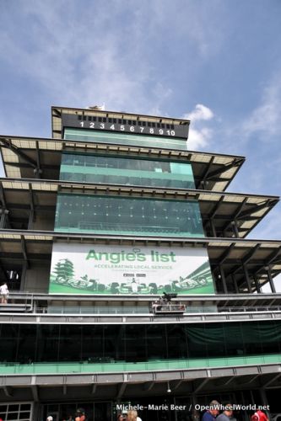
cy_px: 210
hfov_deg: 47.9
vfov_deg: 67.4
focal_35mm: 27
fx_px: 316
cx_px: 140
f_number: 5
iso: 200
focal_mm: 18
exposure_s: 1/1600
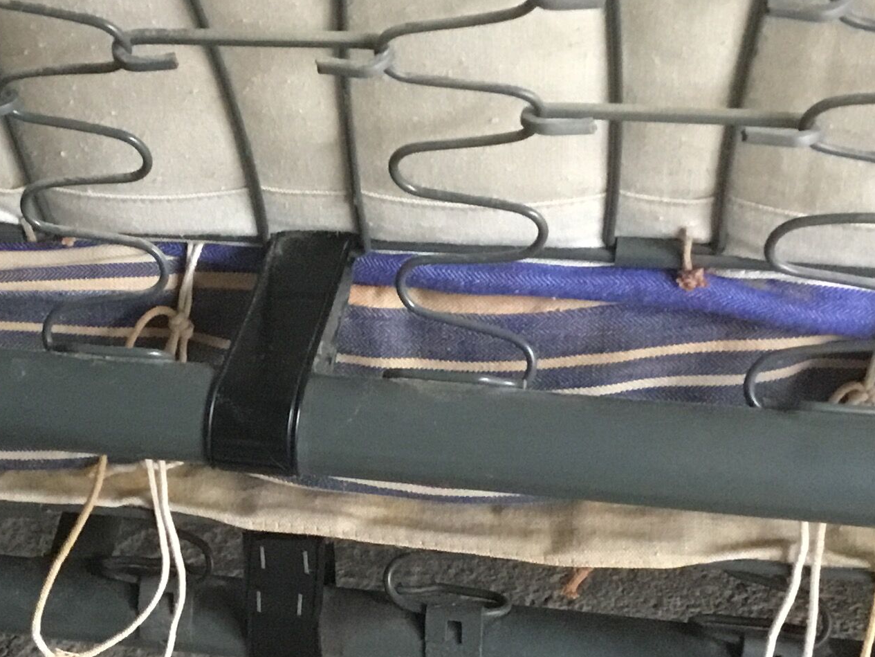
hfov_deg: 23.9
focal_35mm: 80
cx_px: 124
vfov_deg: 18.3
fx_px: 2022
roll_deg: +9.0
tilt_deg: -42.0
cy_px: 479
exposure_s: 1/17
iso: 250
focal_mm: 3.3
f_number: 2.4
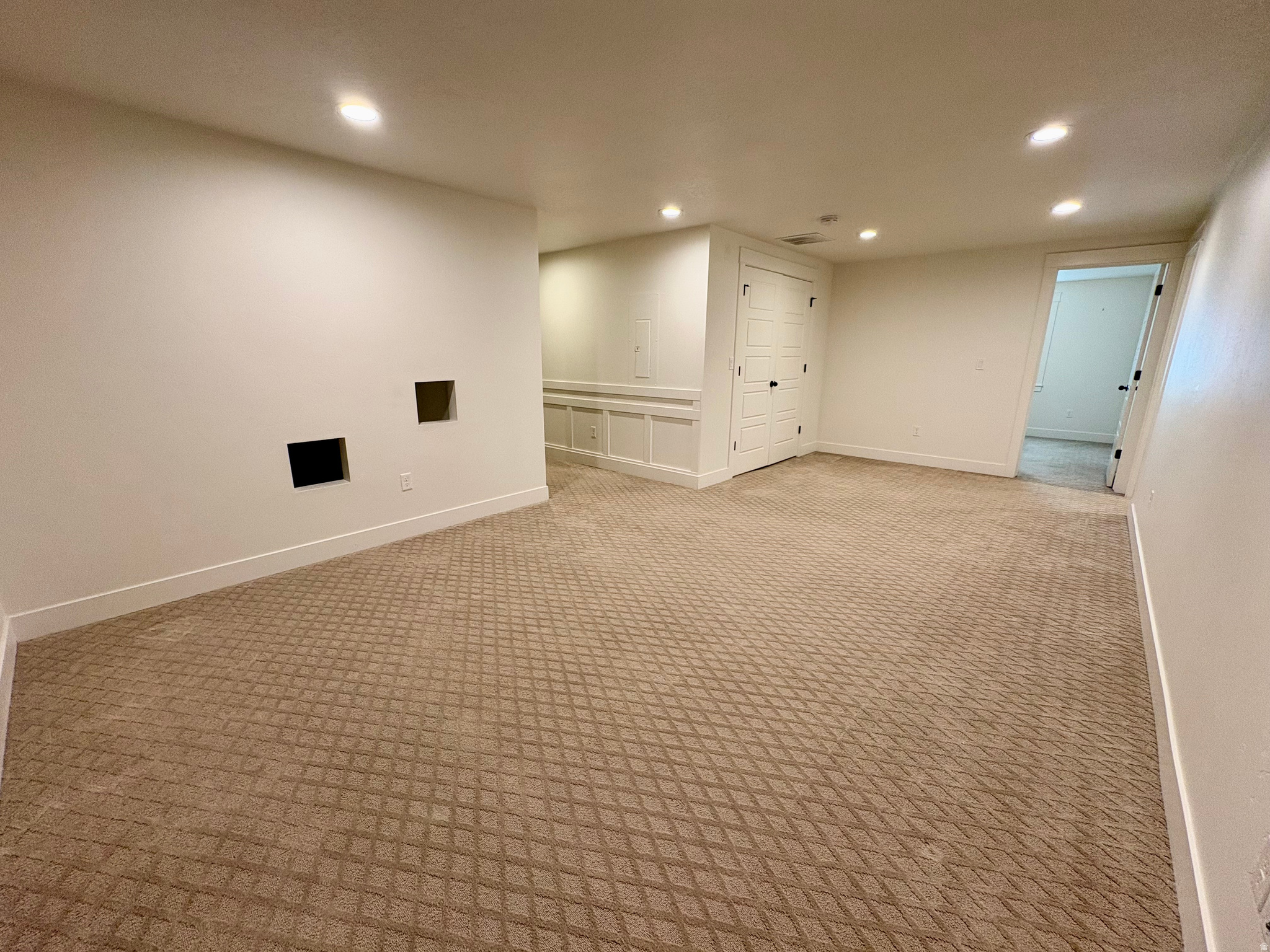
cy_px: 476
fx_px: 514
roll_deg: -0.4
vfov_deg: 85.7
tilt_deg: -13.3
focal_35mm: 14
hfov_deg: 102.1
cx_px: 635
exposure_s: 1/60
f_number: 2.2
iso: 160
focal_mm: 2.22
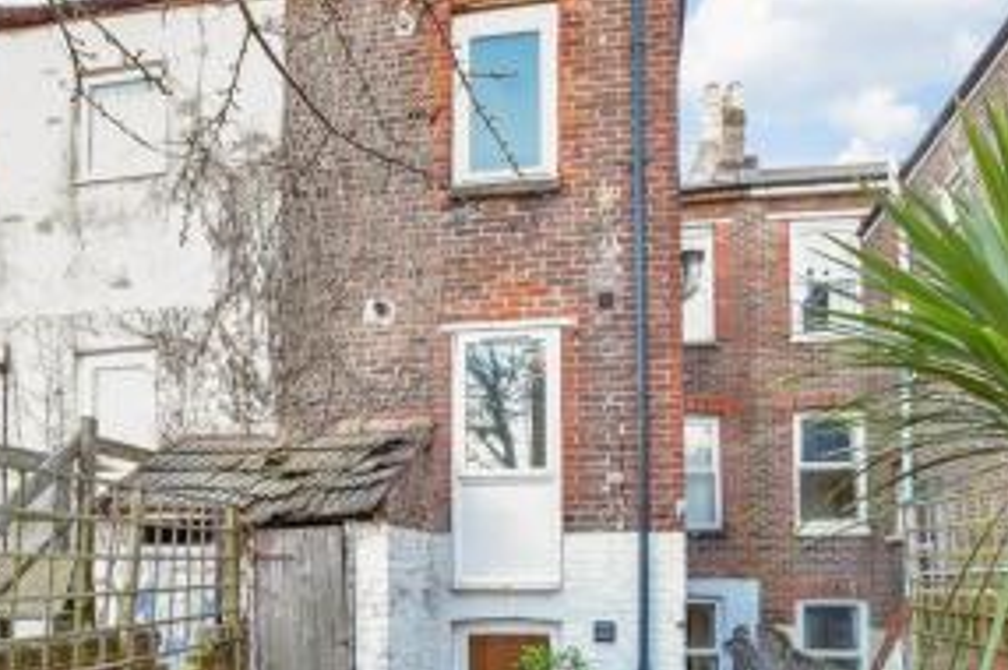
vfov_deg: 47.8
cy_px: 555
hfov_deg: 71.6
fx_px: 699
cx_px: 511
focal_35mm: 25
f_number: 8
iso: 400
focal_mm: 10
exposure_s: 1/15
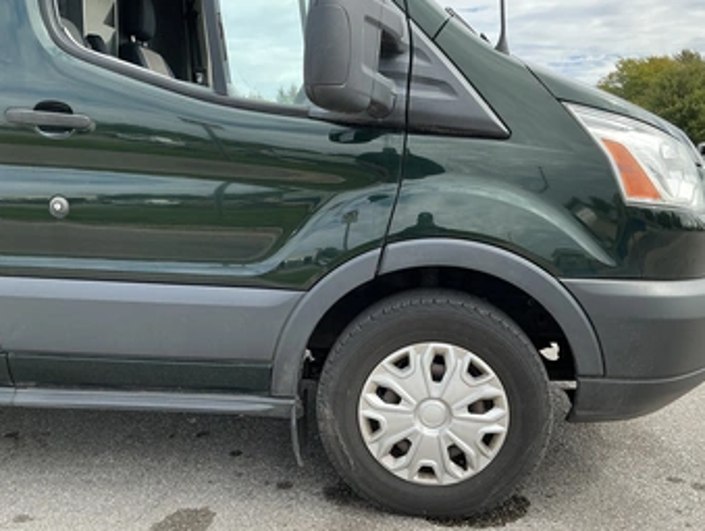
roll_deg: +1.1
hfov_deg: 55.3
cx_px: 364
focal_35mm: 33
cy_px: 294
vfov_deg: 43.0
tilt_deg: -9.8
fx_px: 673
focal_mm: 3
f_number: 1.8
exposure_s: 1/473
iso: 25
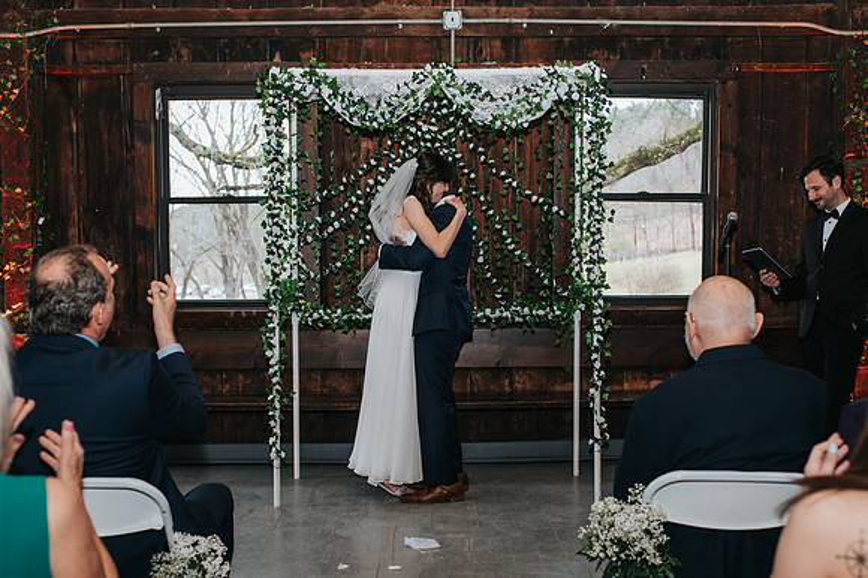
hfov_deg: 46.4
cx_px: 438
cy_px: 346
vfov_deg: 31.7
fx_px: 1013
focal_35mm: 42
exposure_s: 1/200
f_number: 3.2
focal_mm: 35
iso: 1000
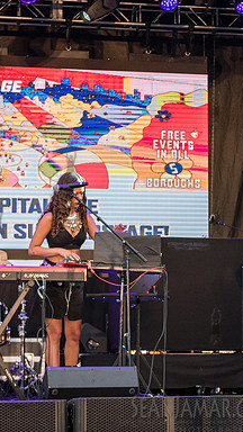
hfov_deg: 10.1
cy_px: 222
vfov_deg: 18.0
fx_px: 1363
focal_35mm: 119
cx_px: 226
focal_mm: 70
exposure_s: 1/1000
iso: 3200
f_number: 4.5
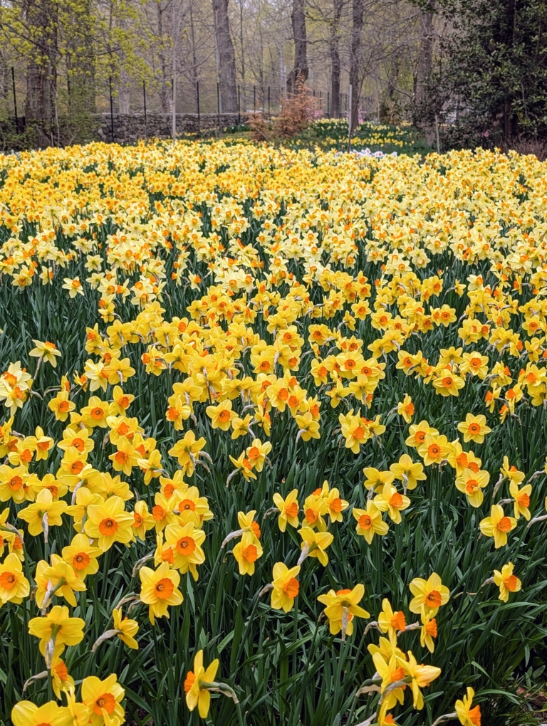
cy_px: 363
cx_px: 274
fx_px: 1030
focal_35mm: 49
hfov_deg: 29.7
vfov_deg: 38.9
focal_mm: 6.9
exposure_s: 1/165
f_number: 1.68
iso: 25
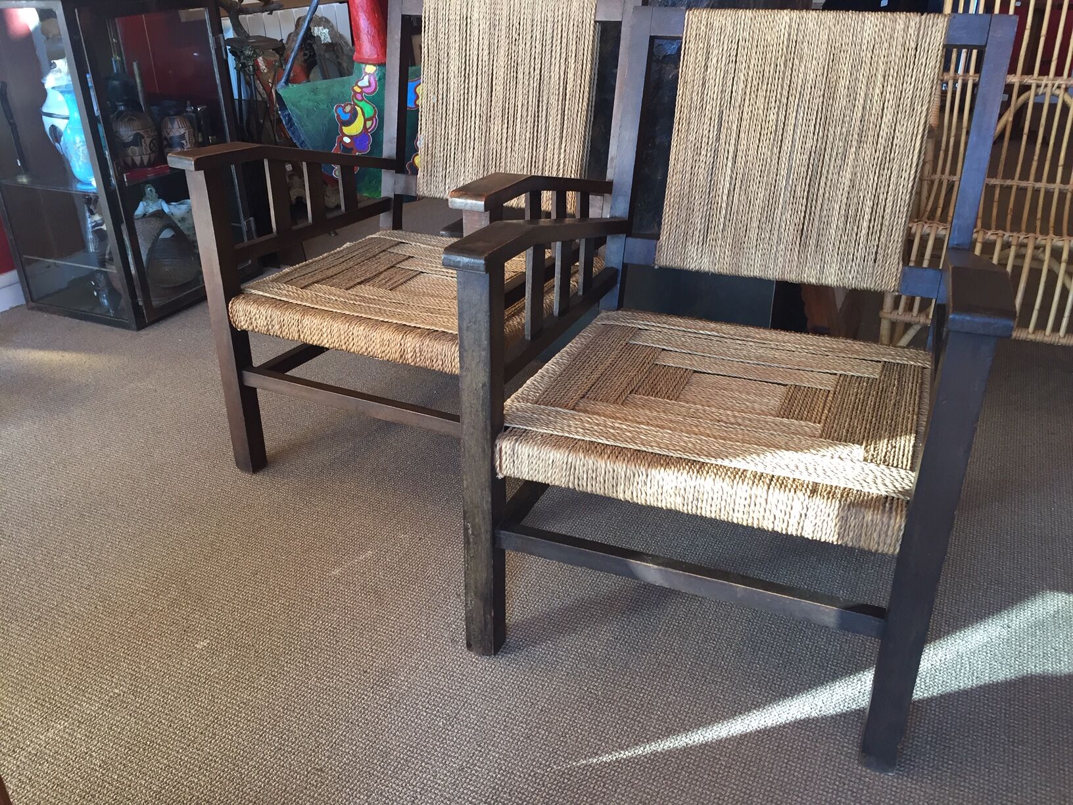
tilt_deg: -27.6
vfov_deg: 48.2
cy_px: 402
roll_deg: +0.4
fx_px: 899
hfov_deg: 61.7
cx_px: 536
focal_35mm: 29
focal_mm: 4.15
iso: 50
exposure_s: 1/33
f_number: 2.2
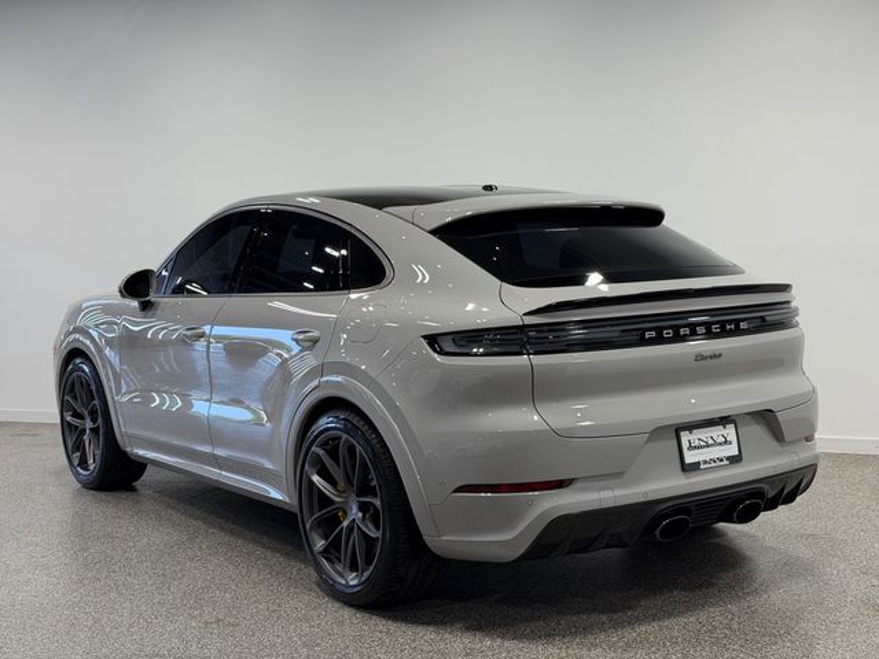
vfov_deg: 30.3
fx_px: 1219
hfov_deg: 39.7
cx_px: 440
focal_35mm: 48
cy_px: 330
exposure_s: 1/258
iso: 64
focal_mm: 6.76
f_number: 1.78
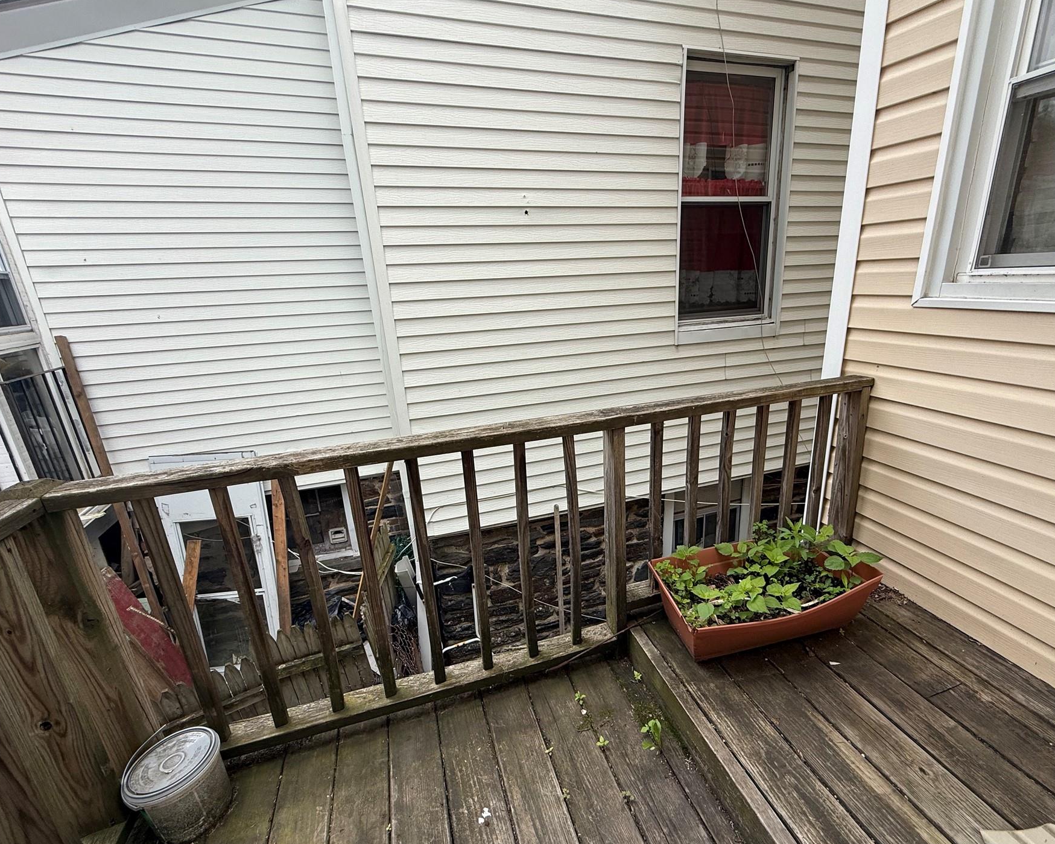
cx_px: 570
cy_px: 431
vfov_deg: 80.4
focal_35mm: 16
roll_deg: +1.9
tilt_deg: -17.1
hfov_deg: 92.9
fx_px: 500
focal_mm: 2.22
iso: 50
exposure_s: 1/395
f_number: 2.2
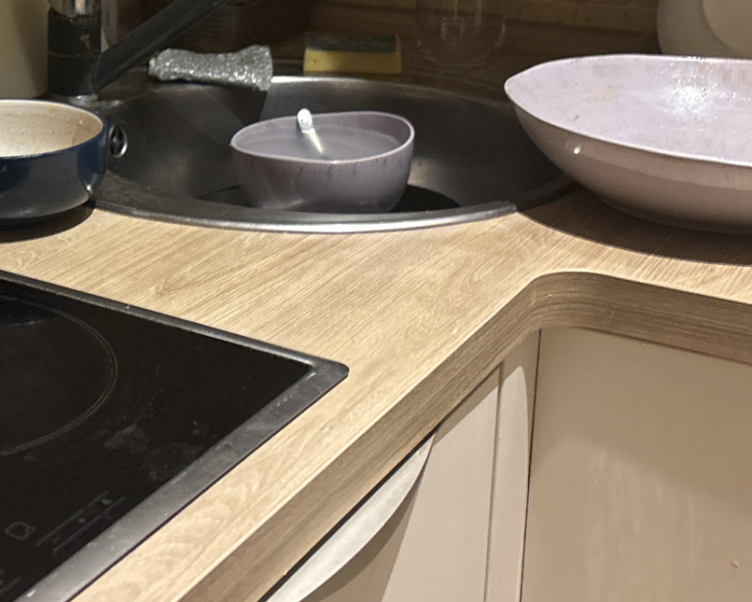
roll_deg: +1.8
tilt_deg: -13.8
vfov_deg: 23.7
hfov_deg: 28.4
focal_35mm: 63
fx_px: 1402
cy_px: 90
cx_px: 21
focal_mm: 5.96
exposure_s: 1/35
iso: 640
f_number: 1.6
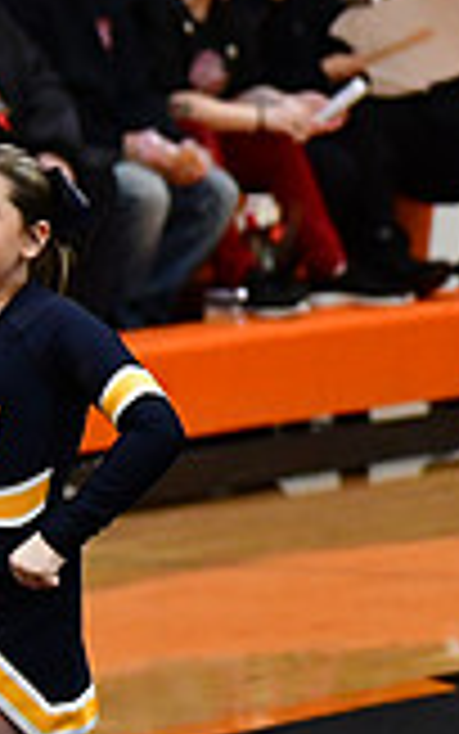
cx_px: 1256
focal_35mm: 555
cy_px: 439
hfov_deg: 2.3
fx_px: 11098
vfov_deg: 3.8
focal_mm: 102
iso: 4000
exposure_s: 1/800
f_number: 2.8
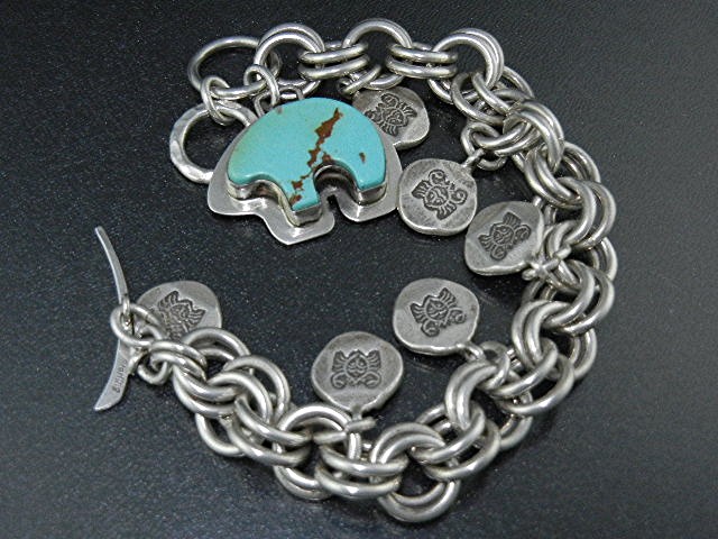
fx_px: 1079
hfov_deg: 36.8
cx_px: 359
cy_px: 270
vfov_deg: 28.0
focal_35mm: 52
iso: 800
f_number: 7.8
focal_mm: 9.3
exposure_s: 1/30
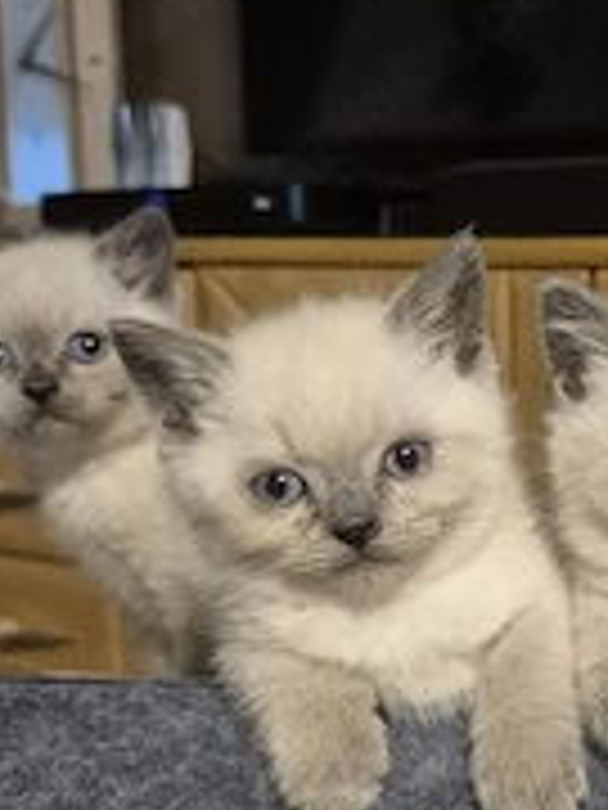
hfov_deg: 27.8
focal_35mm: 51
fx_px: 1194
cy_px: 472
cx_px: 513
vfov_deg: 37.4
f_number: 1.8
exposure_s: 1/100
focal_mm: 5.4
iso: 1600
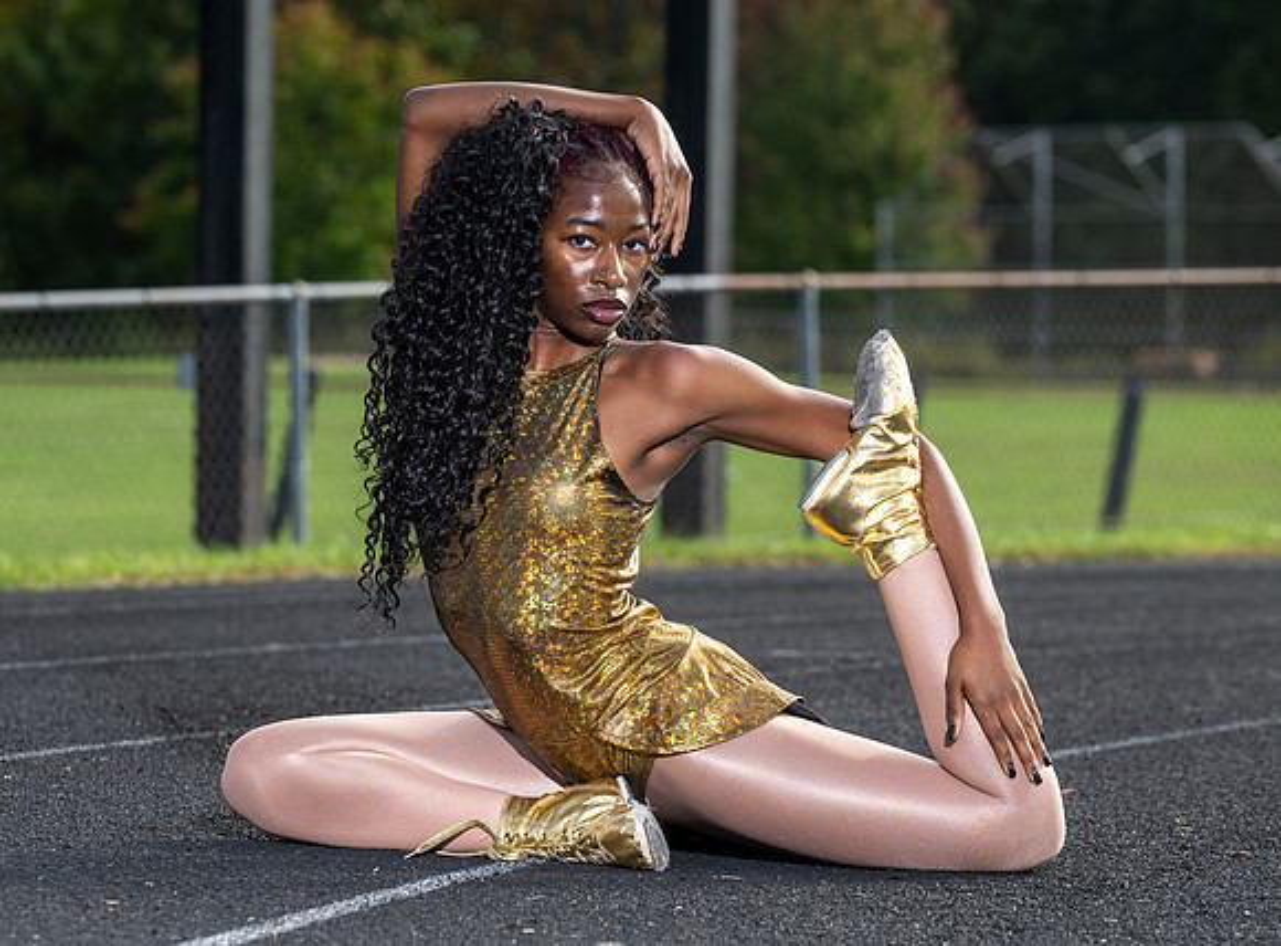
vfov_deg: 7.3
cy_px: 438
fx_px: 7402
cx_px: 671
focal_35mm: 201
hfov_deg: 9.9
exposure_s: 1/250
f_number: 6.3
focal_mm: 145
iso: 40
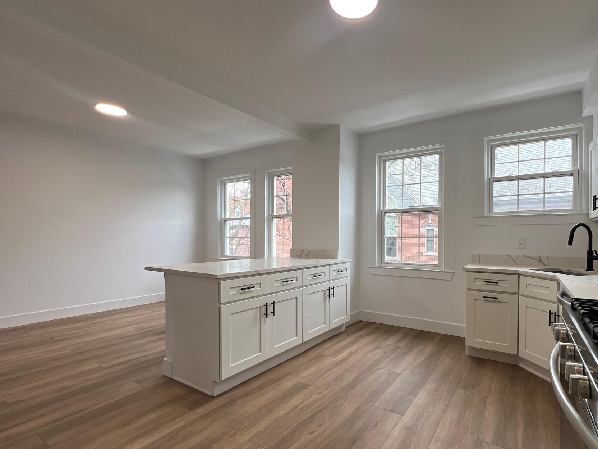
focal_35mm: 16
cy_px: 241
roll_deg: +0.1
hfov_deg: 93.5
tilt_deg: -1.6
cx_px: 353
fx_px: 276
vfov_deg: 78.0
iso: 64
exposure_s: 1/120
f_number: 1.8
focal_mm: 1.57
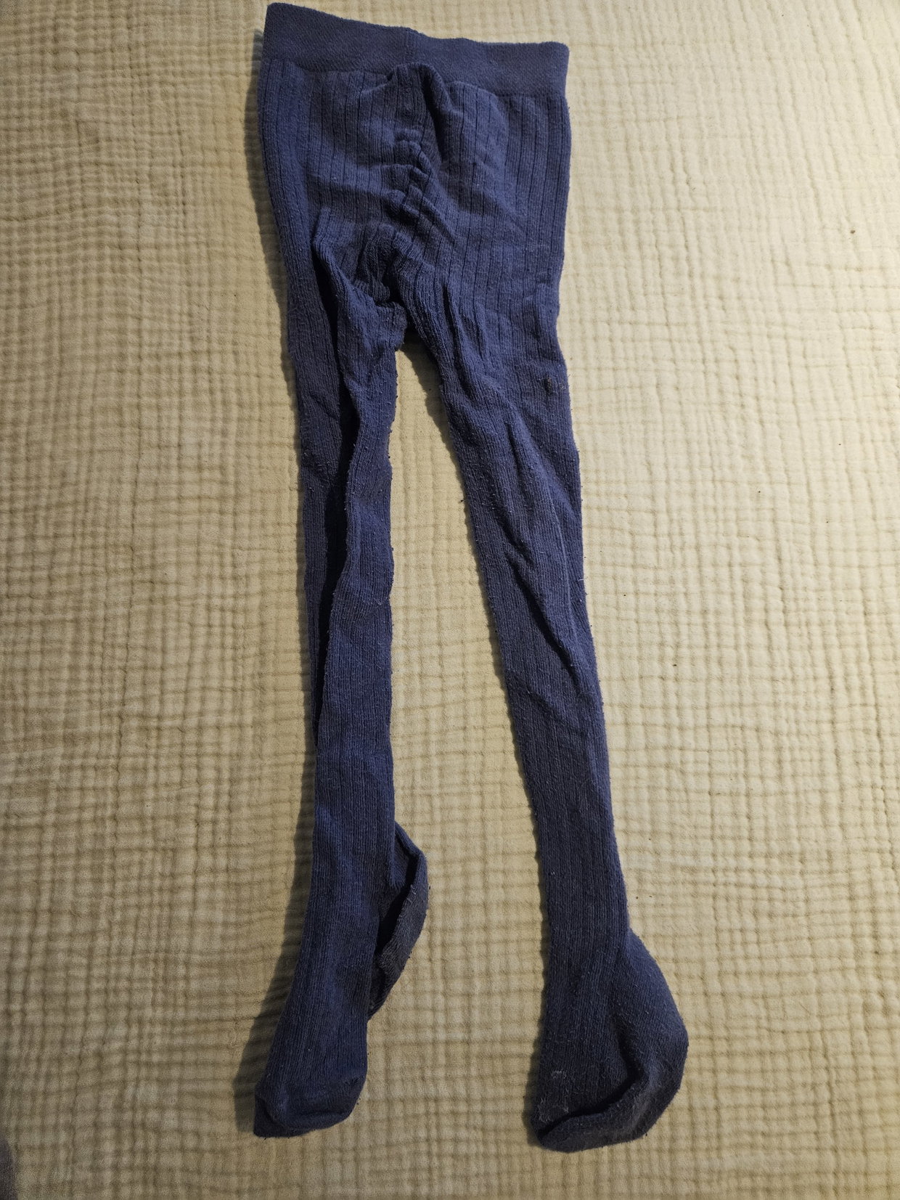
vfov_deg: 73.9
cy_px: 600
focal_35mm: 23
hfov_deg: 58.9
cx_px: 450
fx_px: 797
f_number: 1.8
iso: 640
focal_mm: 5.4
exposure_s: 1/100
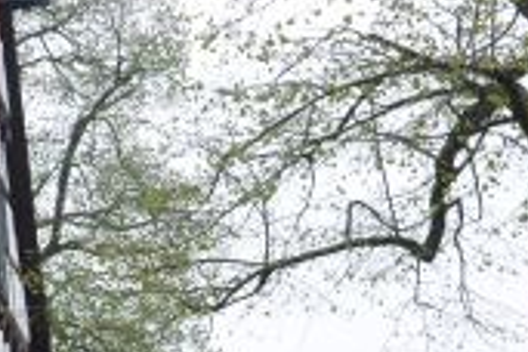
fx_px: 2161
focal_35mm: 147
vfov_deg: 8.9
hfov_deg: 13.8
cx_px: 476
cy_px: 644
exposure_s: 1/200
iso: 200
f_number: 7.1
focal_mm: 21
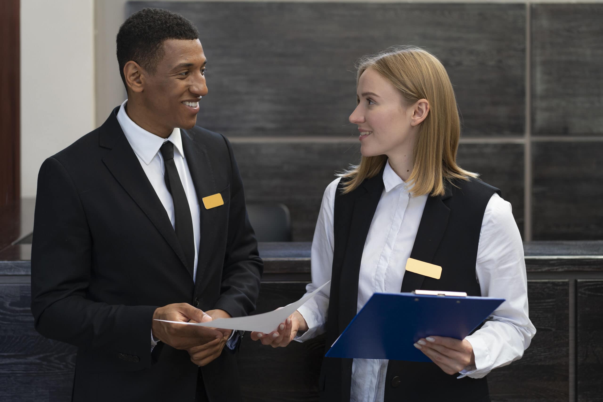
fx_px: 921
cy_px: 201
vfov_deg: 24.6
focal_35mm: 55
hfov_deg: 36.2
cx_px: 302
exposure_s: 1/125
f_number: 2.8
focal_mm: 55
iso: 320
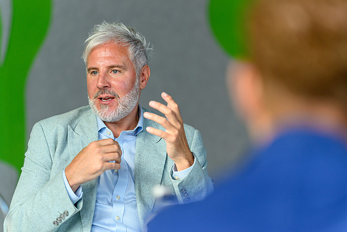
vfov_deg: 9.8
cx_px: 174
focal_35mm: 140
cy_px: 116
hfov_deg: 14.7
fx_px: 1346
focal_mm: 135
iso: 200
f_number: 1.8
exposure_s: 1/1000
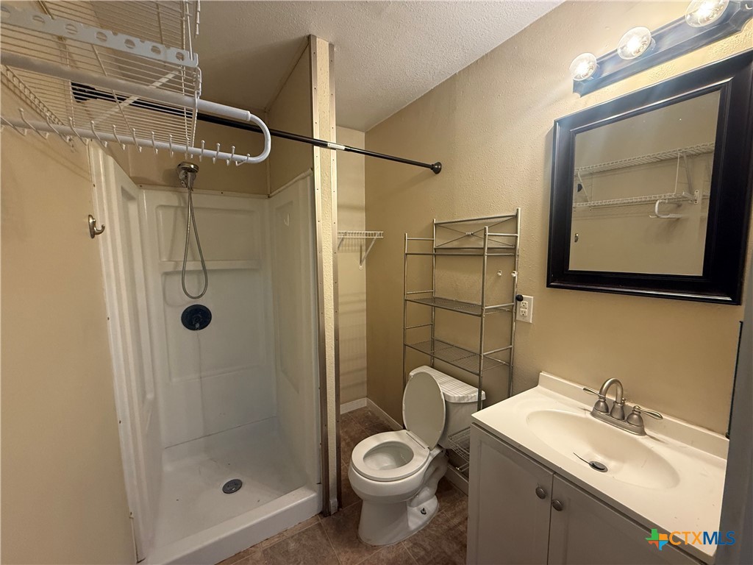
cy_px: 282
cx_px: 376
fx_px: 305
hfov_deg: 102.1
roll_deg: +0.1
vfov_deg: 85.7
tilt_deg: -5.1
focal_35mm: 14
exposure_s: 1/60
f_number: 2.2
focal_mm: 2.22
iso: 320
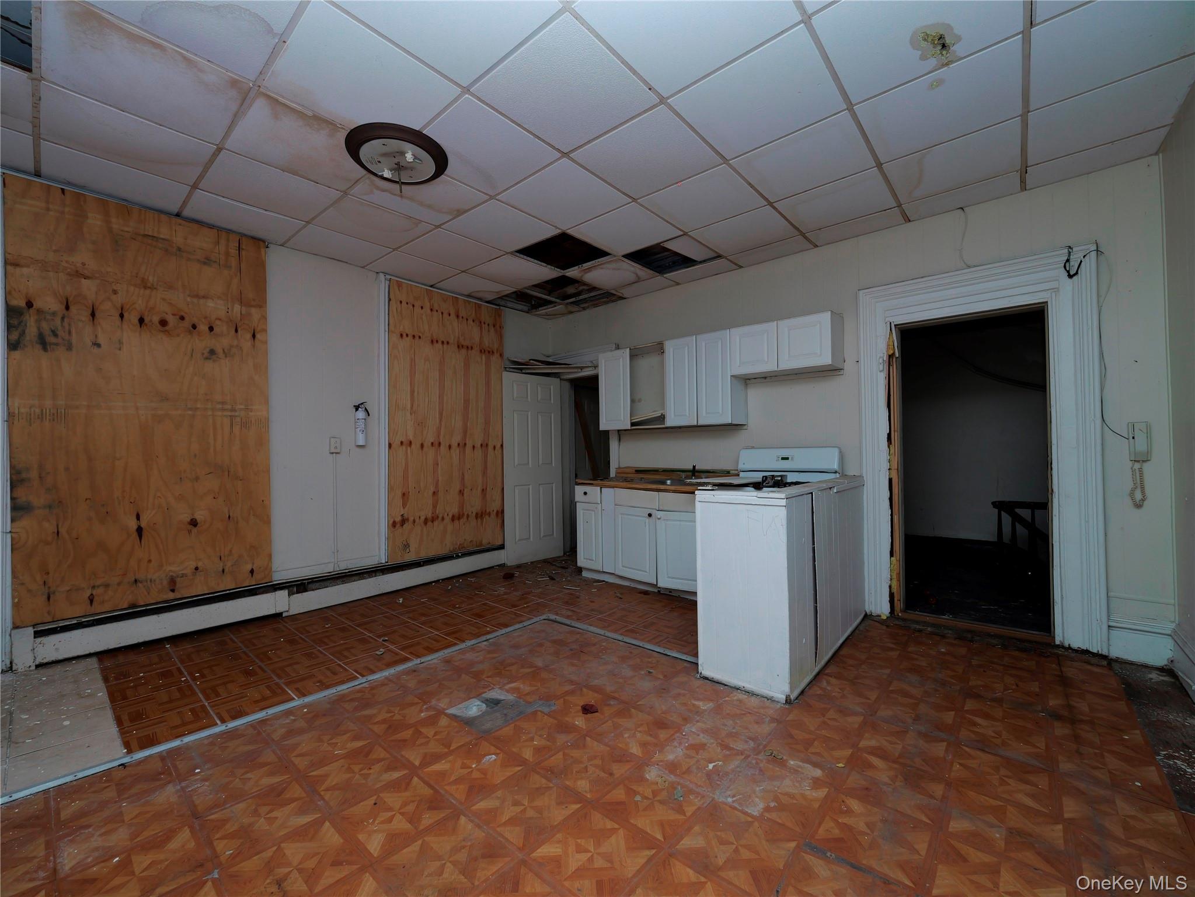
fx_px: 483
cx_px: 598
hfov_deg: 102.1
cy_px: 448
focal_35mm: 14
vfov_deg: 85.7
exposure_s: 1/250
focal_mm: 7
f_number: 5
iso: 320
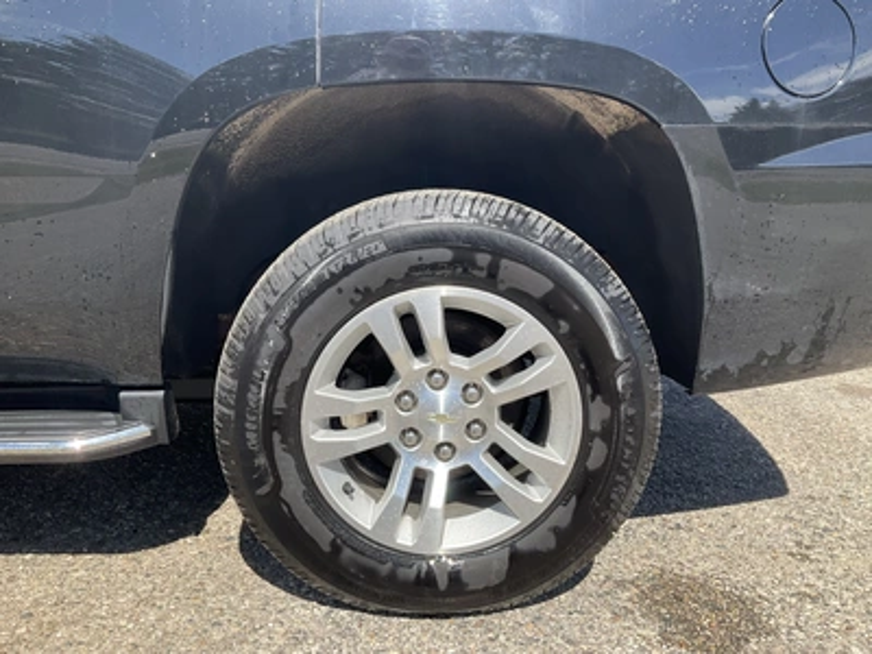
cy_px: 327
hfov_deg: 61.7
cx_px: 436
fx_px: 731
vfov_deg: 48.2
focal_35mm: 29
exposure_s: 1/804
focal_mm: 3
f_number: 1.8
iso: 25
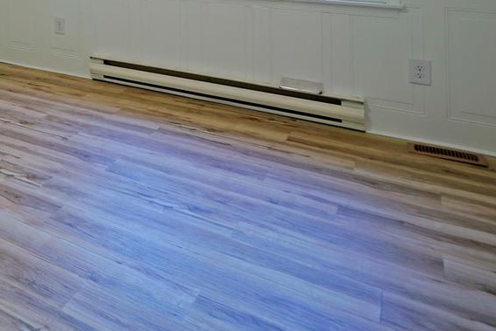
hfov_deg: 42.8
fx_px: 524
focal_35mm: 38
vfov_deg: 29.4
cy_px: -81
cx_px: -13
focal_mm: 10
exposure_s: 1/50
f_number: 3.5
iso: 100
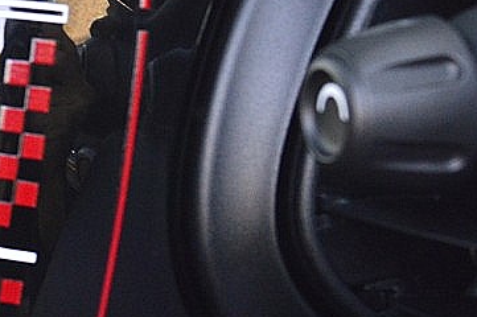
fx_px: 2055
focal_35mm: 155
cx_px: -116
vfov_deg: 8.8
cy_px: -18
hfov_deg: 12.9
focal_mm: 23
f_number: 8
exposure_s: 1/60
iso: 800
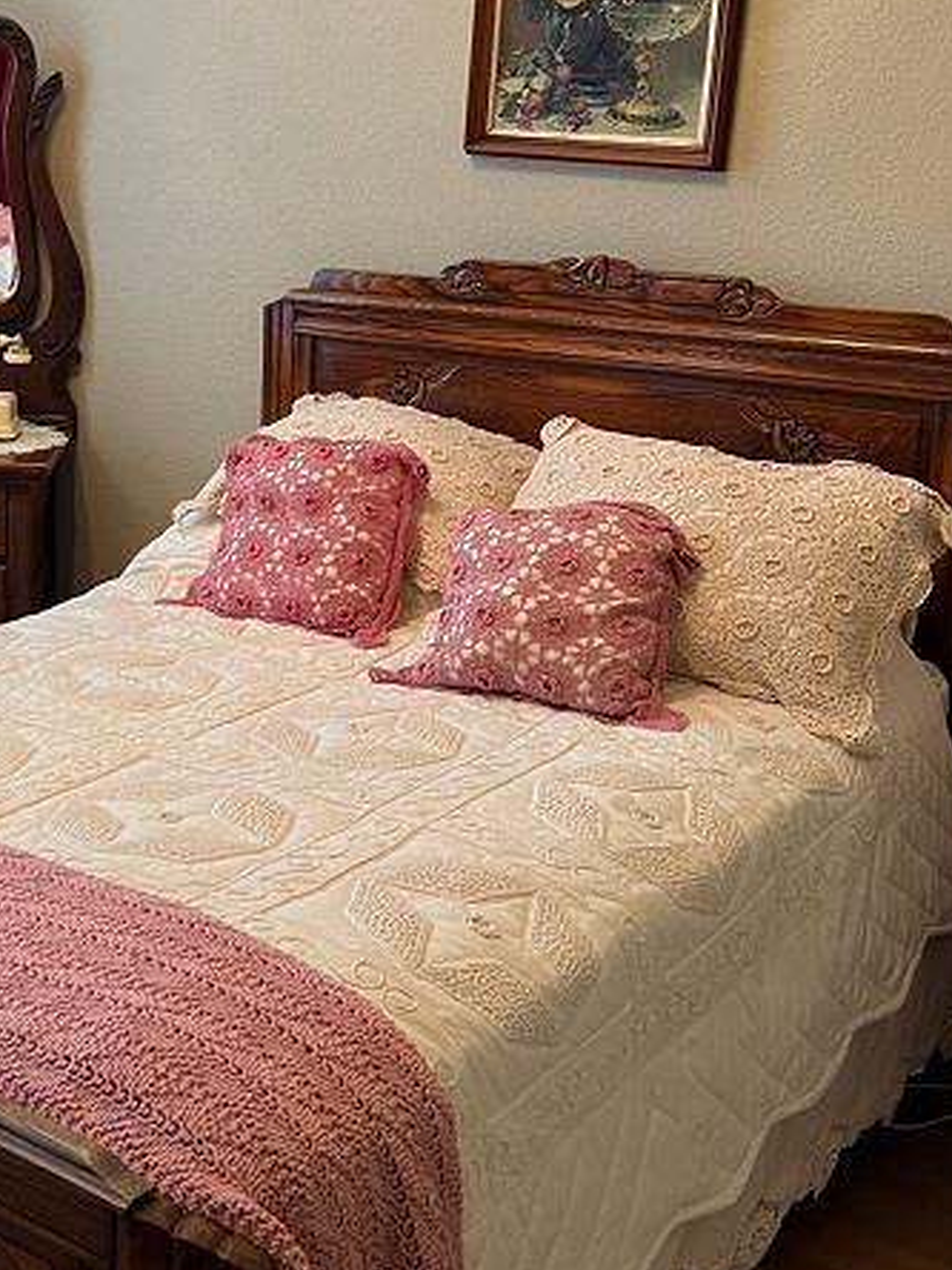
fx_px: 1833
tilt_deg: -12.2
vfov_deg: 37.9
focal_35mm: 50
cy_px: 462
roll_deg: -1.5
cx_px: 166
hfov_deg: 28.4
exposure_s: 1/60
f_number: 1.5
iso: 250
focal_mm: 5.7
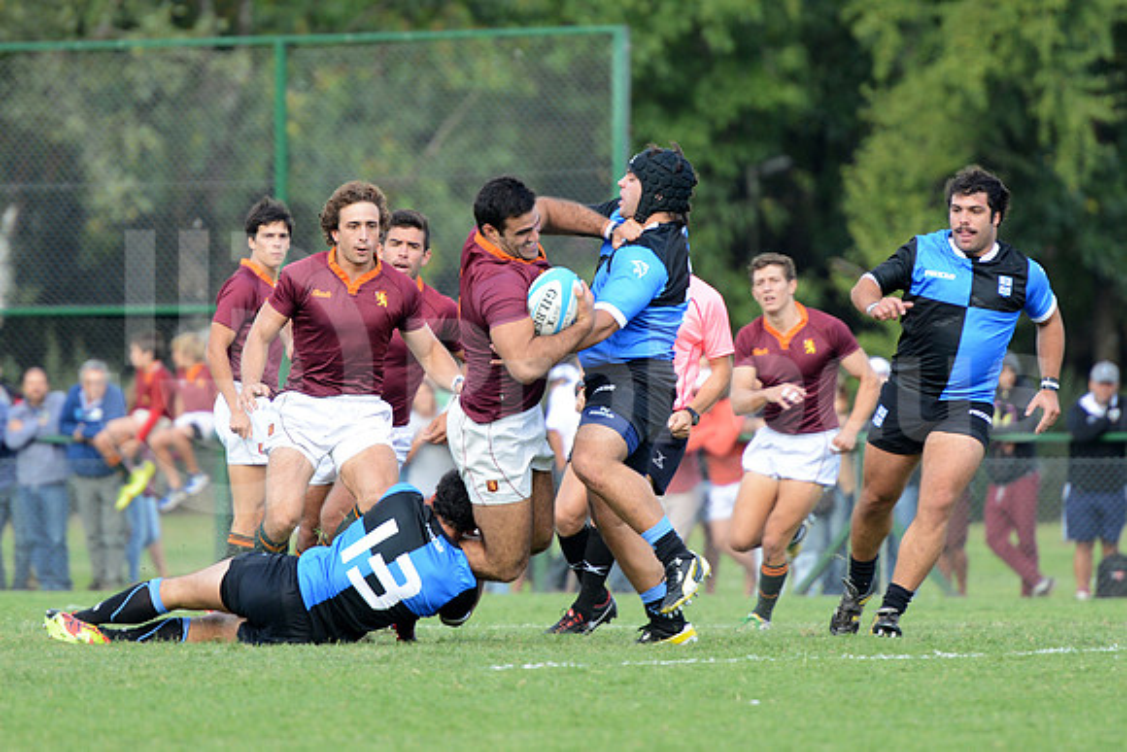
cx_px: 564
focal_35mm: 270
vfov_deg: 5.1
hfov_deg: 7.6
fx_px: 8454
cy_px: 376
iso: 640
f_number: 4
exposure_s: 1/500
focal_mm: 270
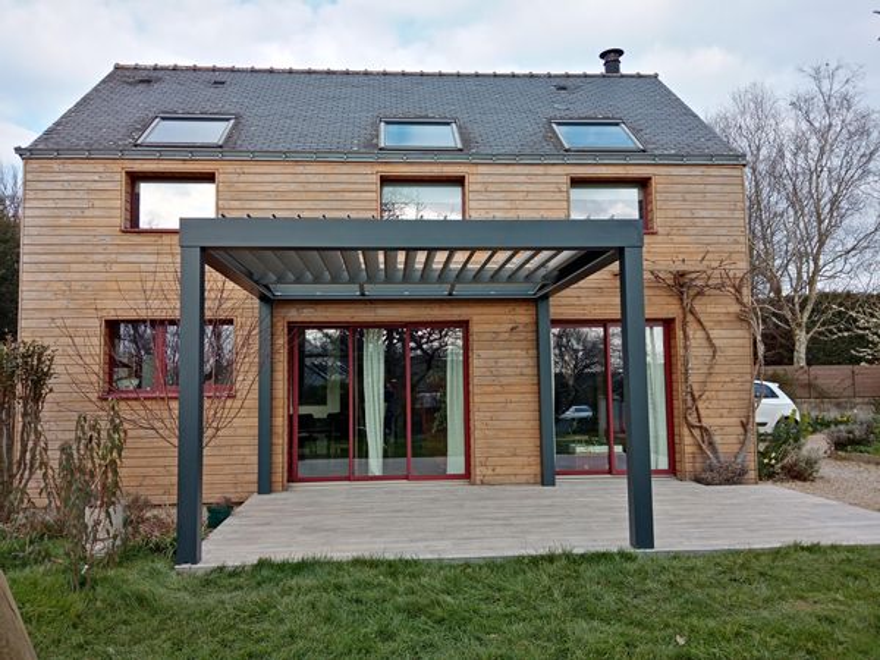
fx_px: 661
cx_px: 440
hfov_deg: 67.3
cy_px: 330
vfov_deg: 53.1
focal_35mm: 26
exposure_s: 1/351
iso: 112
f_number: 1.8
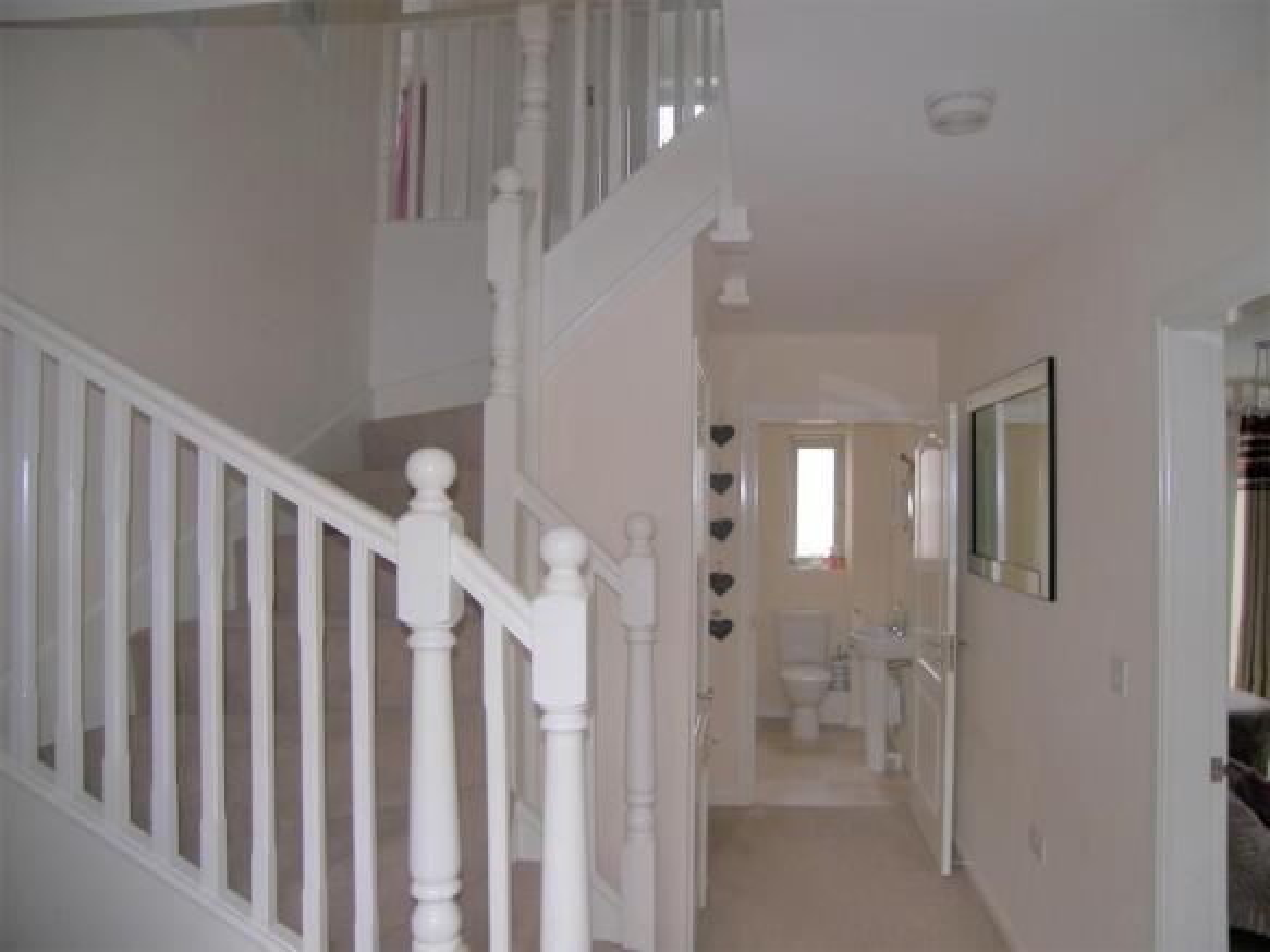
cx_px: 635
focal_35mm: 26
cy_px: 476
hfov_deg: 67.3
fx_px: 954
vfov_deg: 53.0
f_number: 2.8
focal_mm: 5.5
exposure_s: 1/30
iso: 50
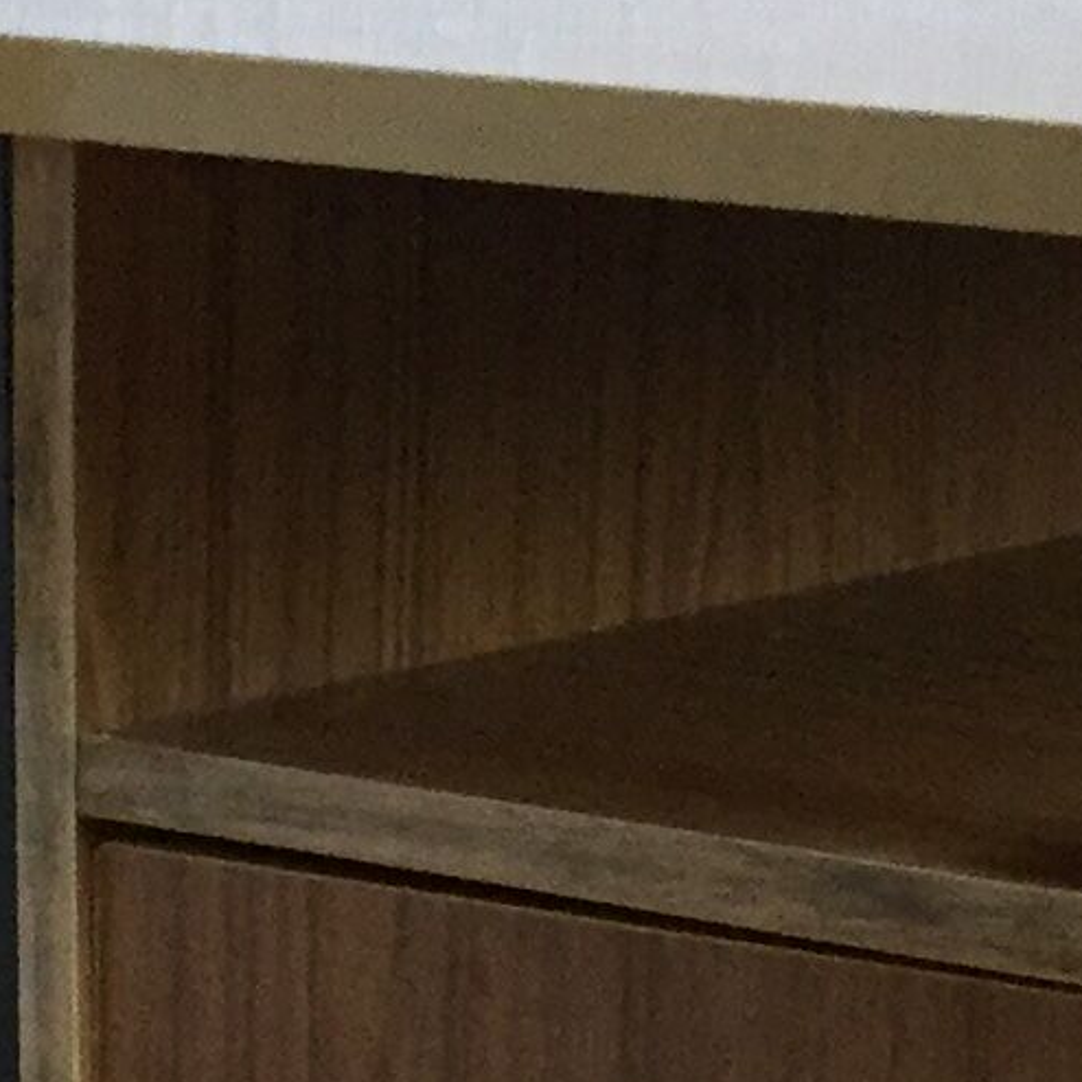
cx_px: 379
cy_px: 1827
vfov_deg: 9.3
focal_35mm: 181
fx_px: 6401
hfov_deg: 9.7
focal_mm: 3.3
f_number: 2.4
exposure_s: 1/33
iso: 125
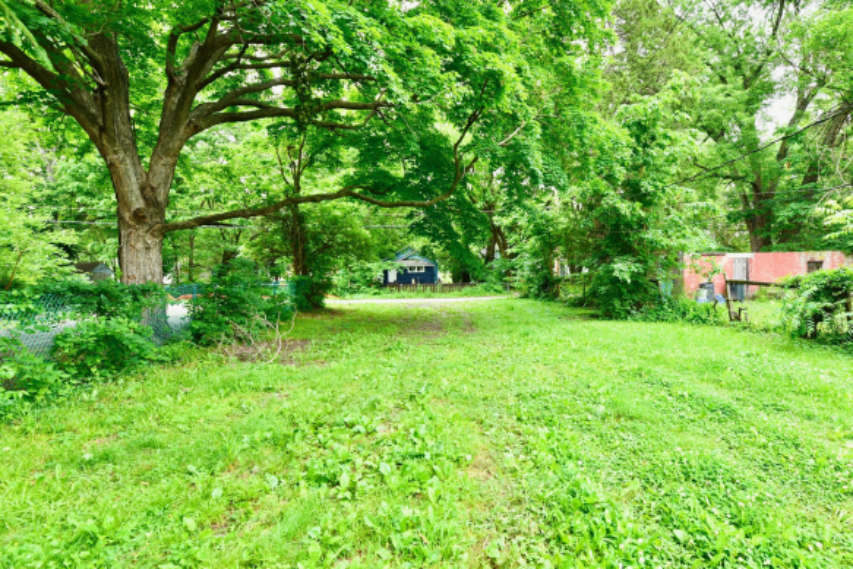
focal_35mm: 18
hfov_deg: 89.3
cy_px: 278
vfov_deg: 67.4
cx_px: 495
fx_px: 427
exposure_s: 1/160
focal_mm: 14
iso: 640
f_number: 6.3
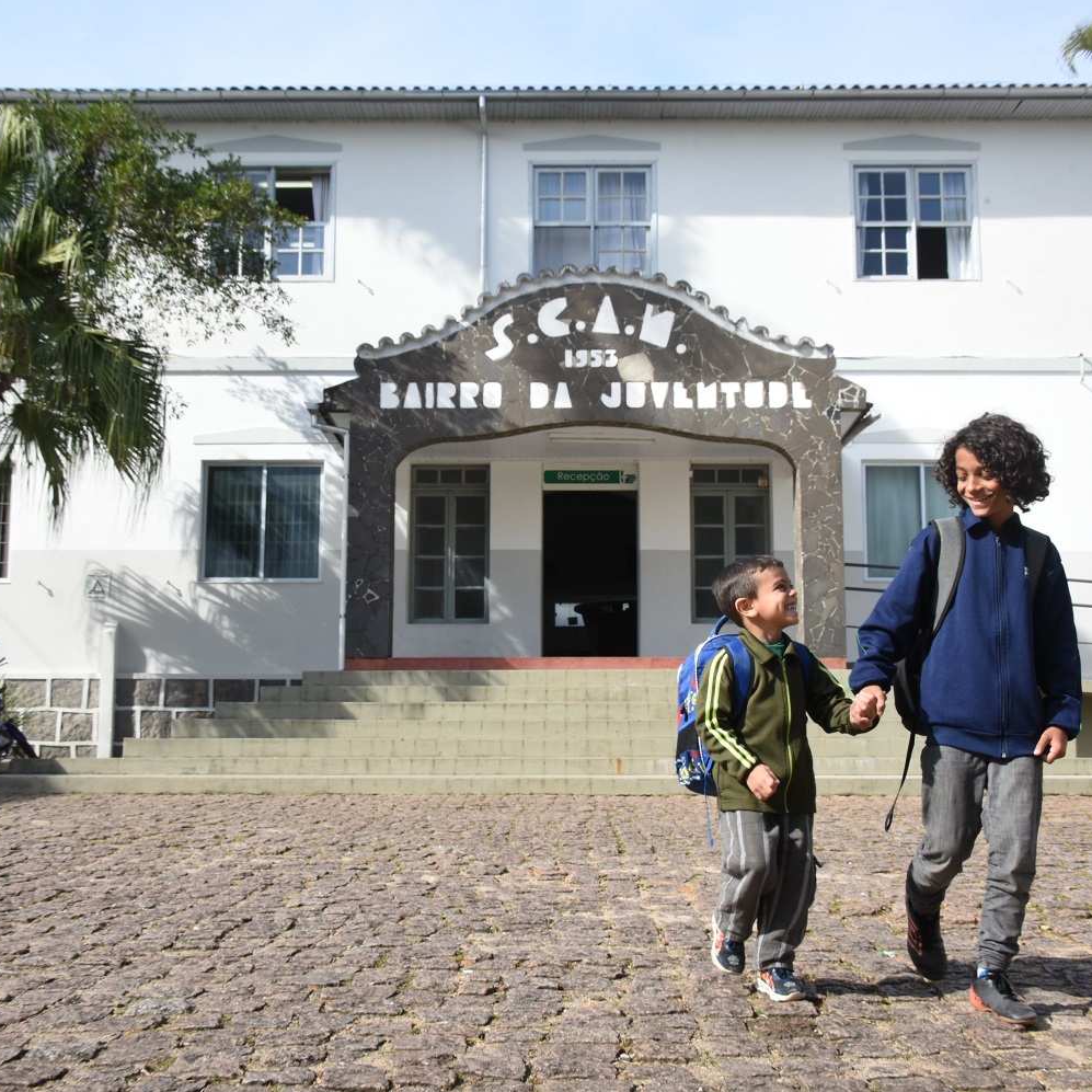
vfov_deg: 36.8
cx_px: 560
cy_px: 545
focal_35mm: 46
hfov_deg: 36.8
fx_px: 1642
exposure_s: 1/400
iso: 500
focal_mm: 36
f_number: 16
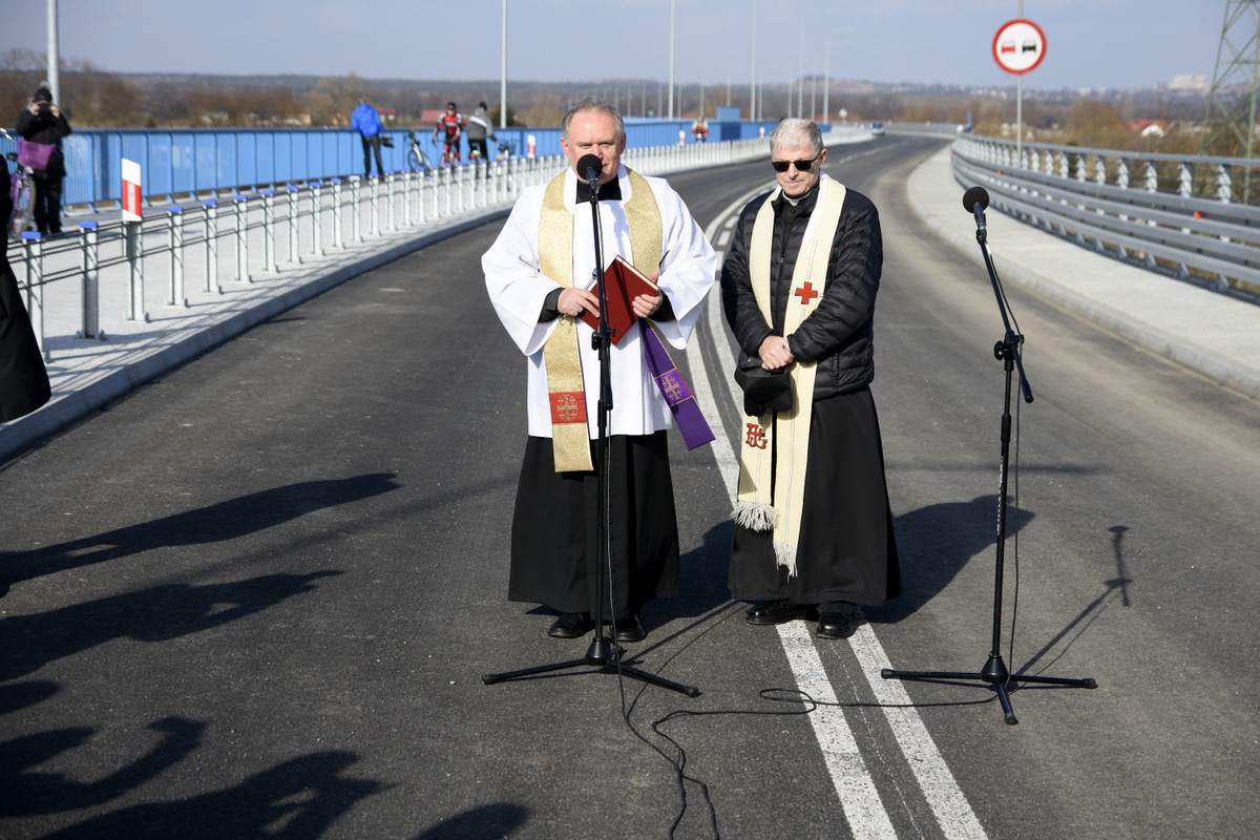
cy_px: 420
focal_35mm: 48
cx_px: 630
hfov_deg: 41.1
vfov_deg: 28.1
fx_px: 1680
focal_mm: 32
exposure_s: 1/1250
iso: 100
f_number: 3.5
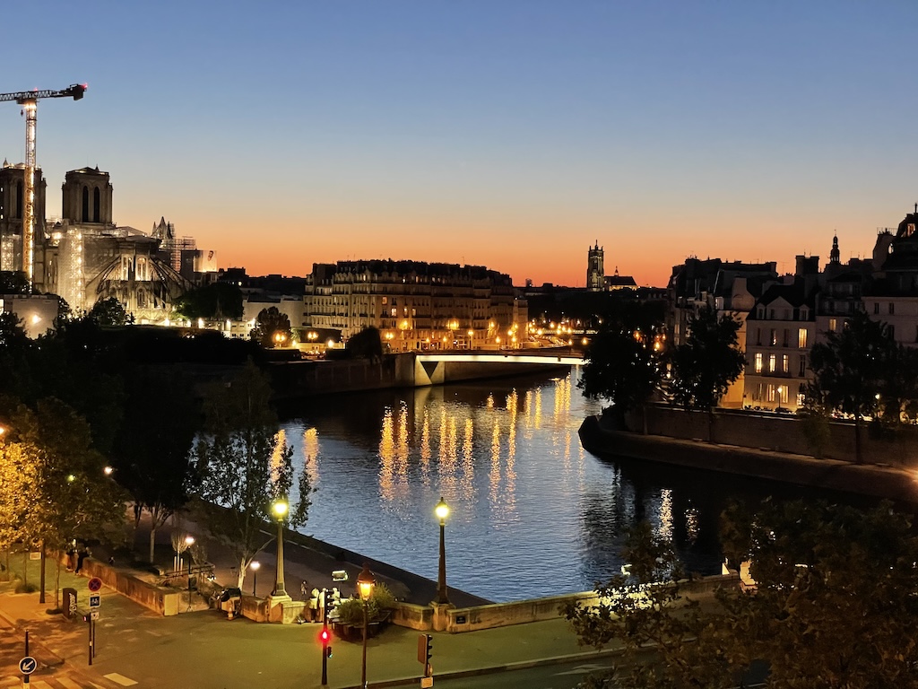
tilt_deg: -1.2
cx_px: 459
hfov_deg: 36.8
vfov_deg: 28.0
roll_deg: -1.4
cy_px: 344
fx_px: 1379
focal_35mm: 52
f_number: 2
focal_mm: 6
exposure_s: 1/33
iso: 640
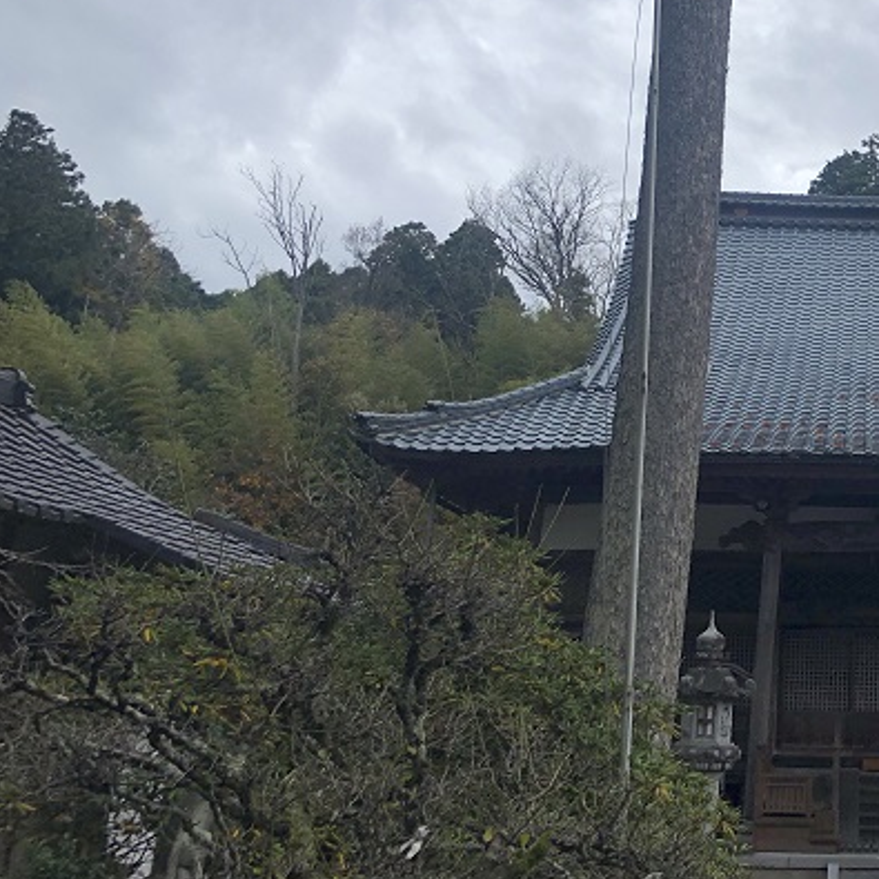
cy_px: 255
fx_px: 1465
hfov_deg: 30.8
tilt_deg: +18.8
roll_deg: -1.2
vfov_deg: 32.9
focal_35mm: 51
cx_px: 898
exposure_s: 1/461
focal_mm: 3.99
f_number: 1.8
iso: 20
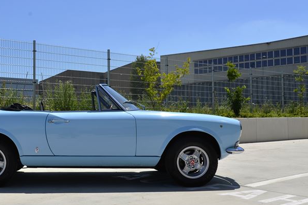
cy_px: 105
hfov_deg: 40.0
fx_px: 411
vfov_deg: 28.1
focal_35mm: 48
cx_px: 79
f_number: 9
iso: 100
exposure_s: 1/320
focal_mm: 30
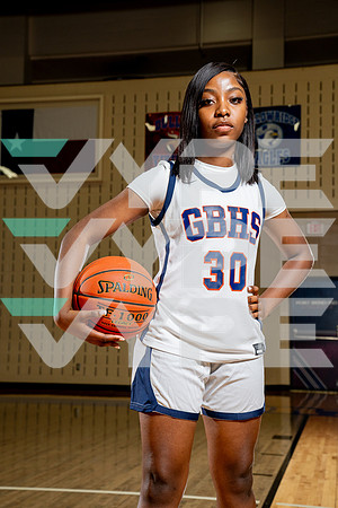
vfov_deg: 38.9
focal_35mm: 51
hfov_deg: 26.5
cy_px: 254
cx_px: 169
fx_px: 718
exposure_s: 1/250
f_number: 5.6
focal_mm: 51
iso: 400
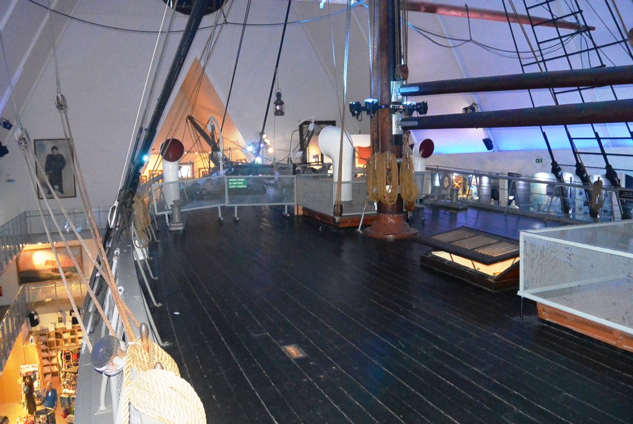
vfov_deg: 45.1
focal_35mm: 29
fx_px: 510
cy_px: 212
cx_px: 316
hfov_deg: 63.6
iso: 3200
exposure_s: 1/40
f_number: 3.5
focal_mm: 11
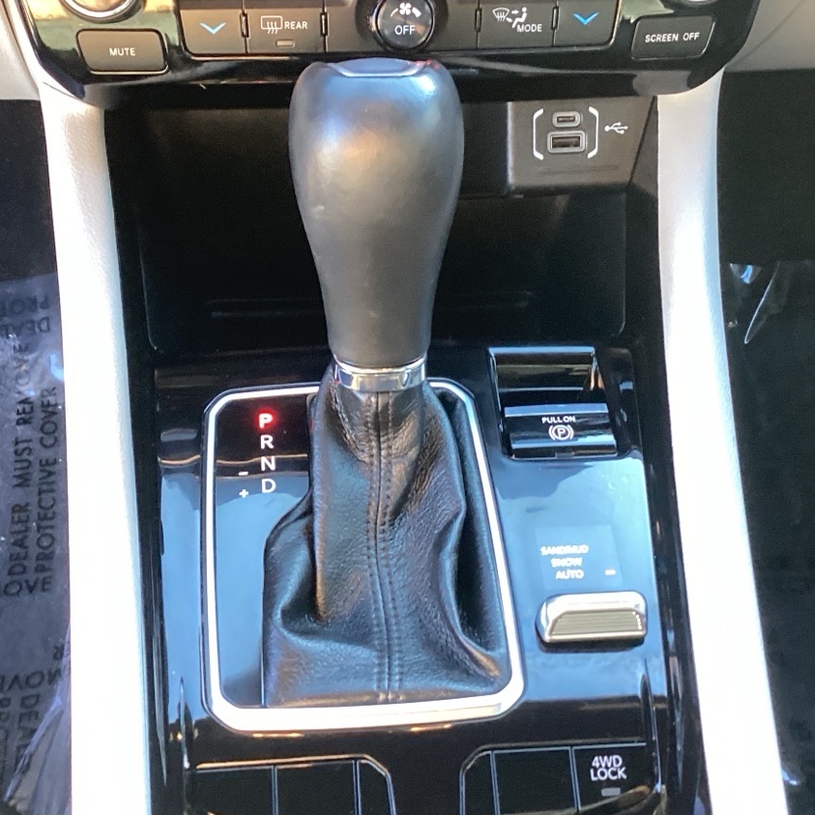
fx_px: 1385
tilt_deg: -46.0
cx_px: 401
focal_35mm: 52
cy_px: 361
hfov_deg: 32.8
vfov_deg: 32.8
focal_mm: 3.3
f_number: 2.4
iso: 250
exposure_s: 1/60
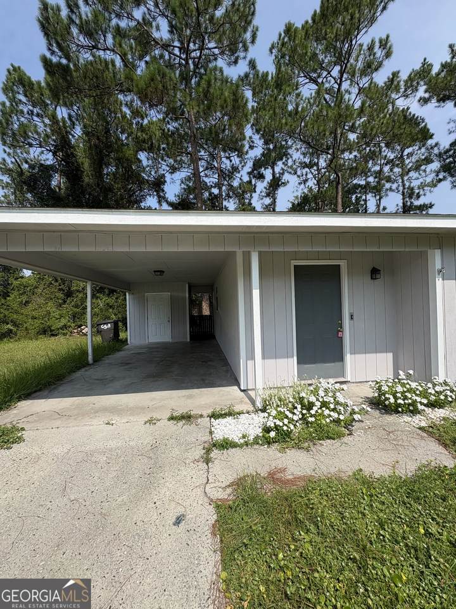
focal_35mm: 14
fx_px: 246
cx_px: 228
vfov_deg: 102.1
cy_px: 304
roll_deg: +1.8
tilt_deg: +1.3
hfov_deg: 85.7
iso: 50
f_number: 2.2
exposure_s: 1/2146
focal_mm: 2.22
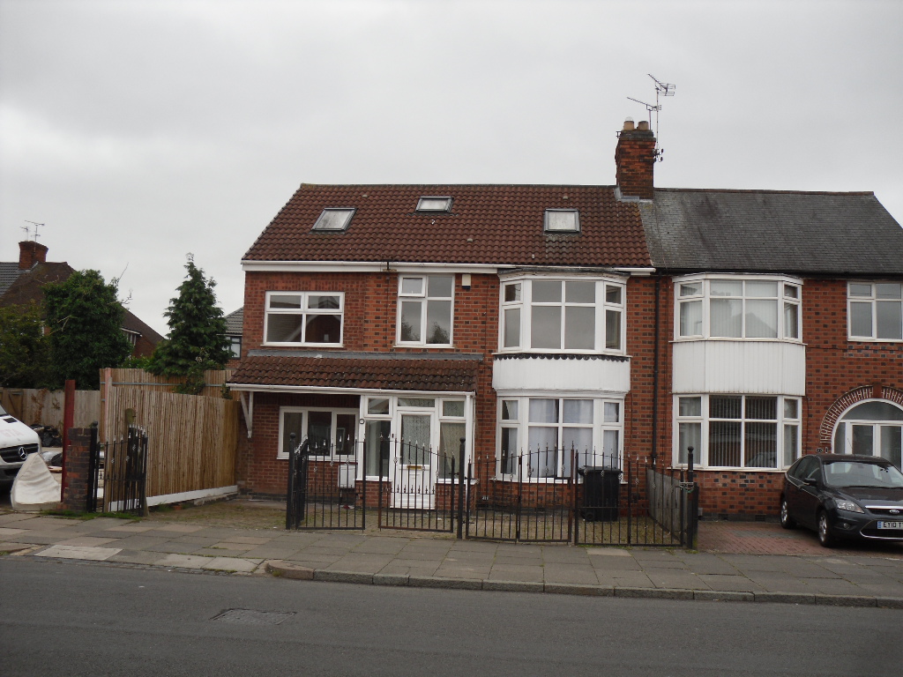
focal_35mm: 35
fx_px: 913
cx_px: 452
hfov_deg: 52.6
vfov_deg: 40.7
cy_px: 338
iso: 80
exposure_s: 1/165
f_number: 3
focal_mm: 6.3
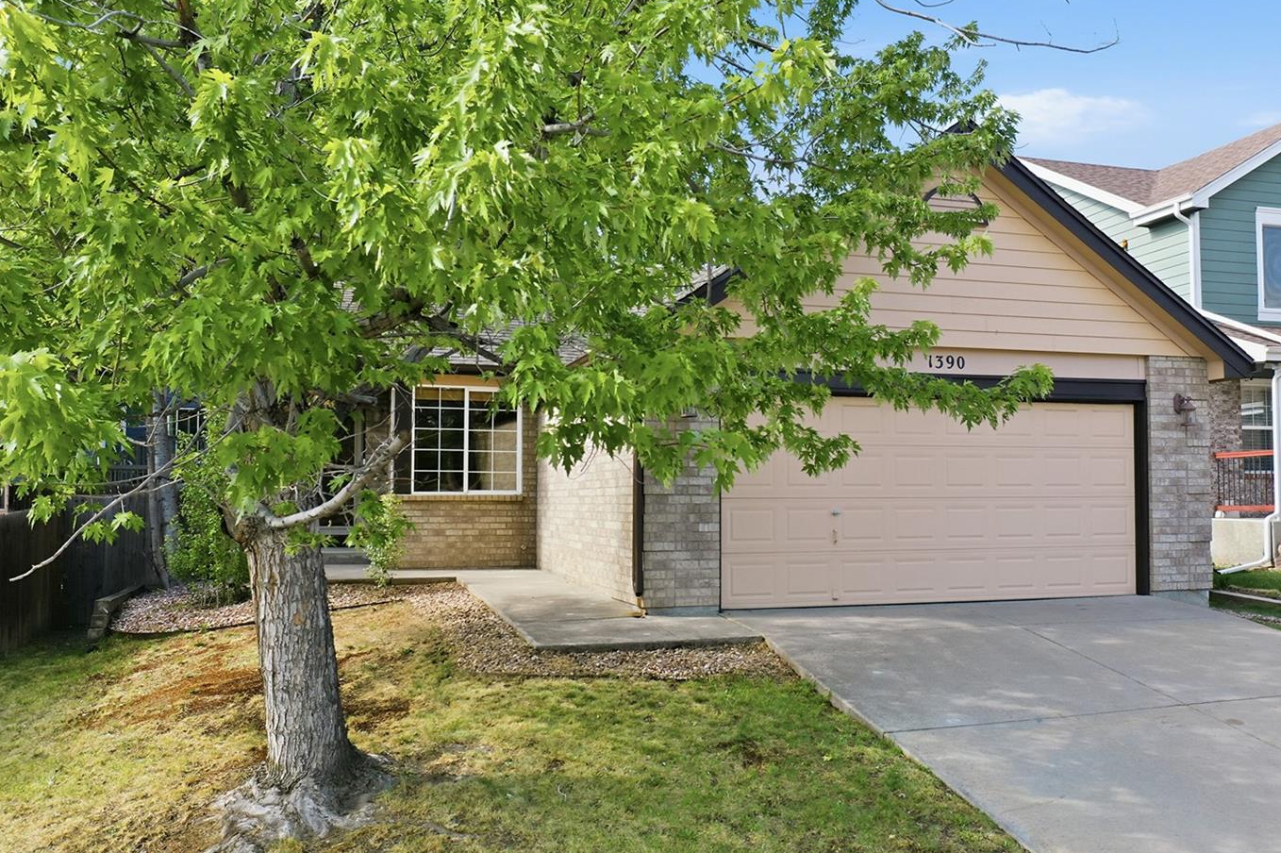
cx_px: 702
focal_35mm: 33
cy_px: 447
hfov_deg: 57.1
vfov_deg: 39.9
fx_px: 1174
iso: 100
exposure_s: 1/160
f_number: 4.5
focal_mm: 10.3
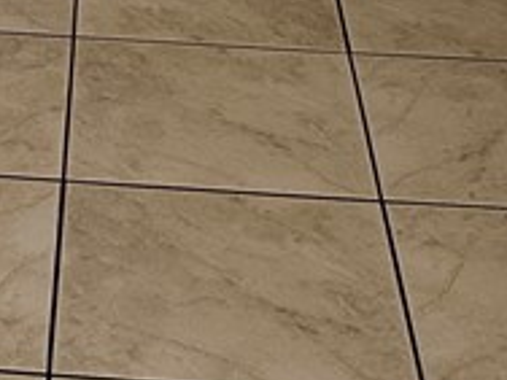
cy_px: -569
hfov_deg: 14.5
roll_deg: +0.6
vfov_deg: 9.8
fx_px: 1919
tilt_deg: -8.1
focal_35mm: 131
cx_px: -140
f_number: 1.78
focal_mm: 6.86
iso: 125
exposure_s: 1/60
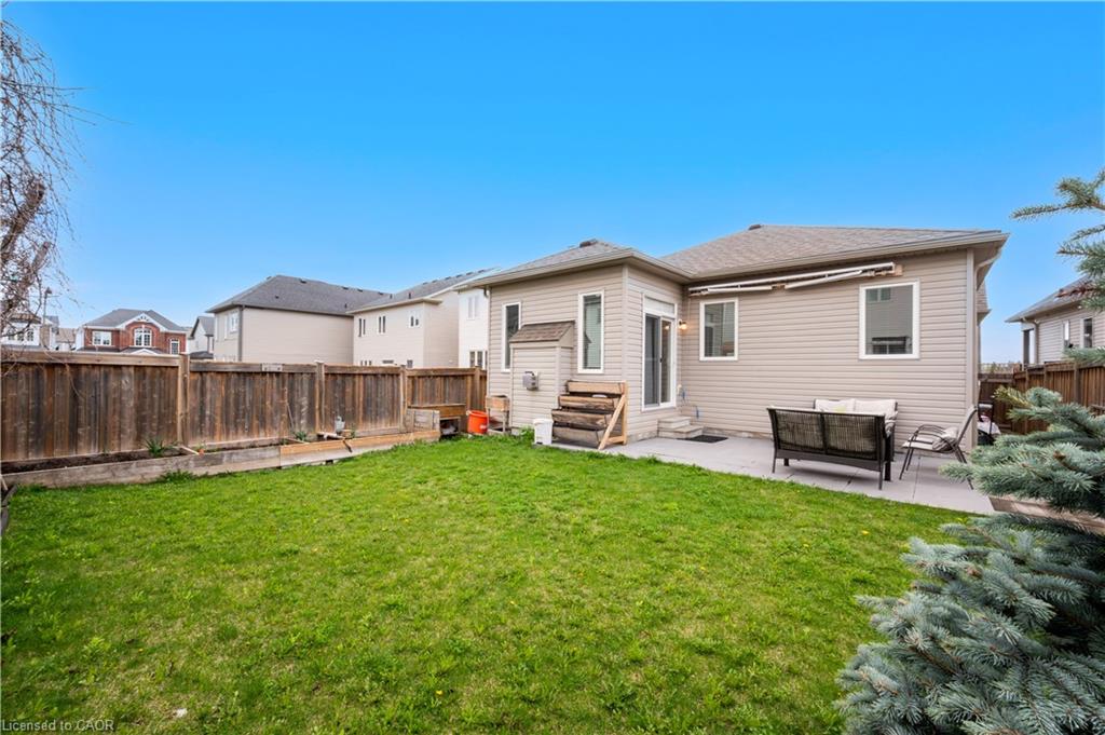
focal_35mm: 14
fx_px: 429
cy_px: 368
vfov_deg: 81.1
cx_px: 552
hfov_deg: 104.3
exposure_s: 1/25
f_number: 22
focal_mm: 14
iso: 200
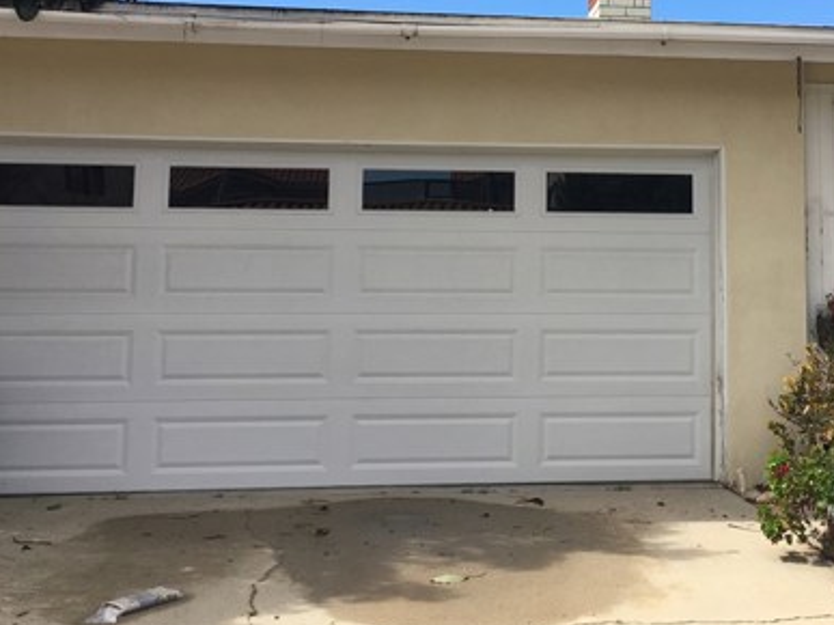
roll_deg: -1.2
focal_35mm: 48
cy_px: 168
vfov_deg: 29.8
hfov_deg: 39.3
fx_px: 1156
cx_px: 547
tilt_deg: +7.2
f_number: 2.2
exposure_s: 1/1115
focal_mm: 4.15
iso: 25
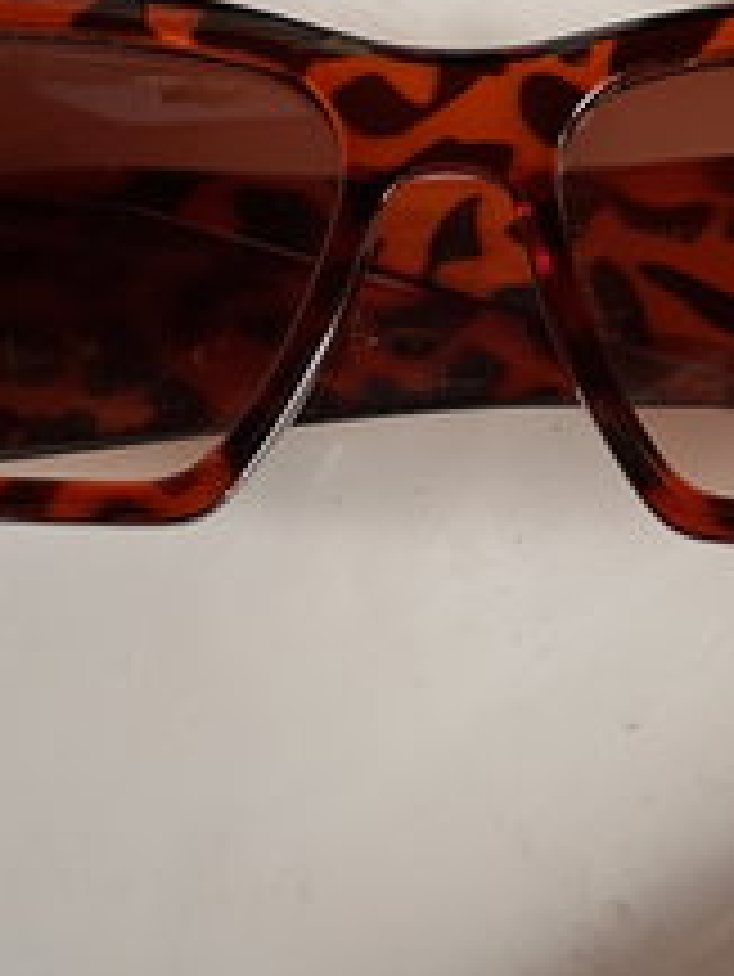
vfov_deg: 29.7
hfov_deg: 22.9
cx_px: 450
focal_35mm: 64
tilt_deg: -68.6
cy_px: 232
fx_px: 1808
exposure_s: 1/64
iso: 100
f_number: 1.6
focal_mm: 5.1
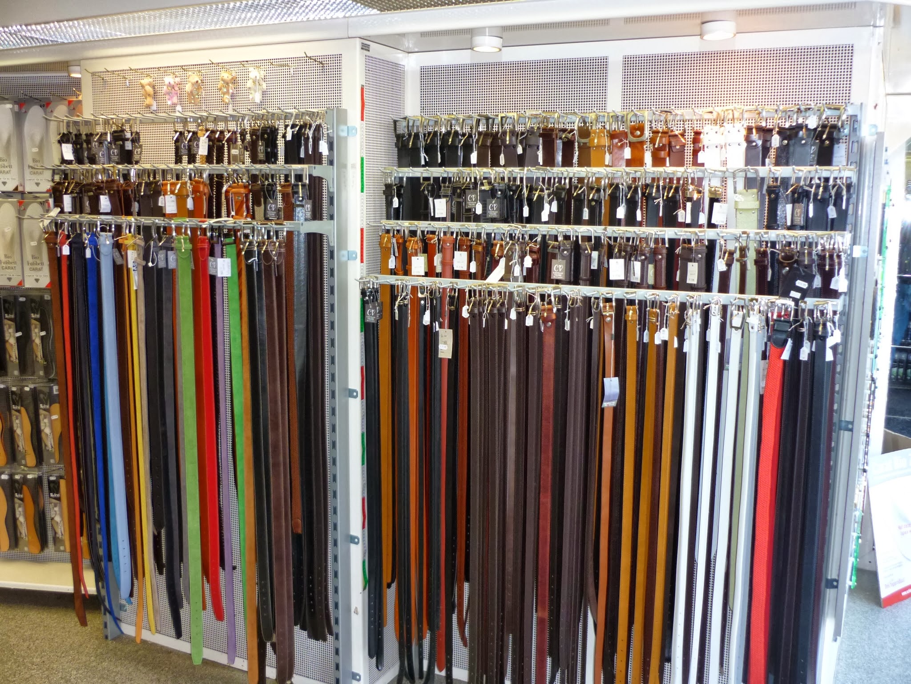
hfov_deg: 55.4
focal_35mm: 33
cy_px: 342
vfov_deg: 42.9
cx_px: 456
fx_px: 868
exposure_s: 1/30
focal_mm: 5.5
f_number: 2.8
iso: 125
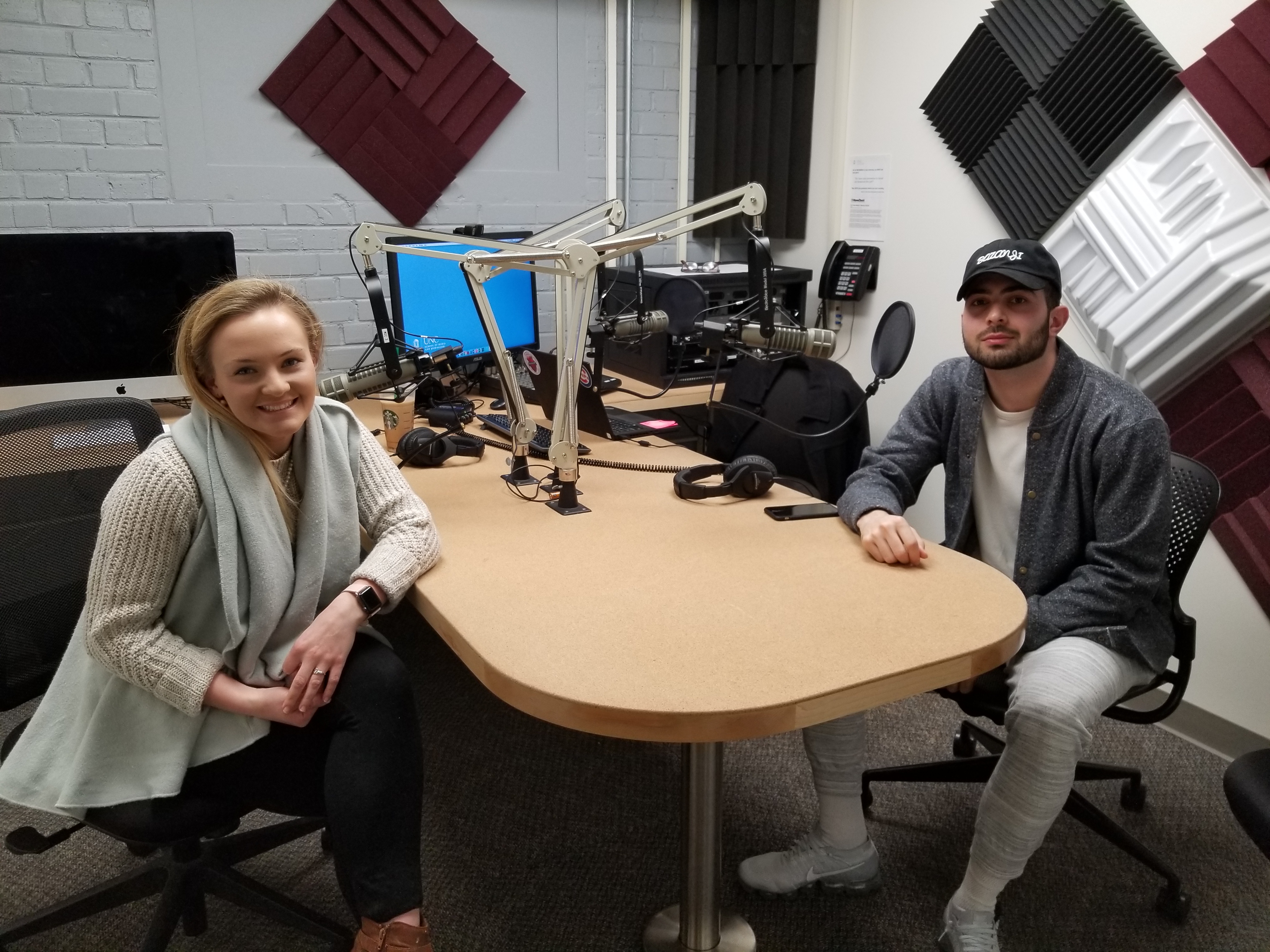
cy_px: 476
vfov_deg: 53.1
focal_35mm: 26
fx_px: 954
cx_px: 635
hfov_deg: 67.3
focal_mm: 4.25
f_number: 1.7
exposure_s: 1/60
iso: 125
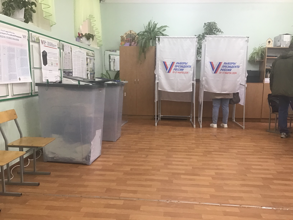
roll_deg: -1.9
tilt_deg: -7.3
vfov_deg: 45.4
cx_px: 146
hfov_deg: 58.4
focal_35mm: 31
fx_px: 262
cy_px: 110
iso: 100
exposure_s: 1/33
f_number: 2.4
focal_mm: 3.3
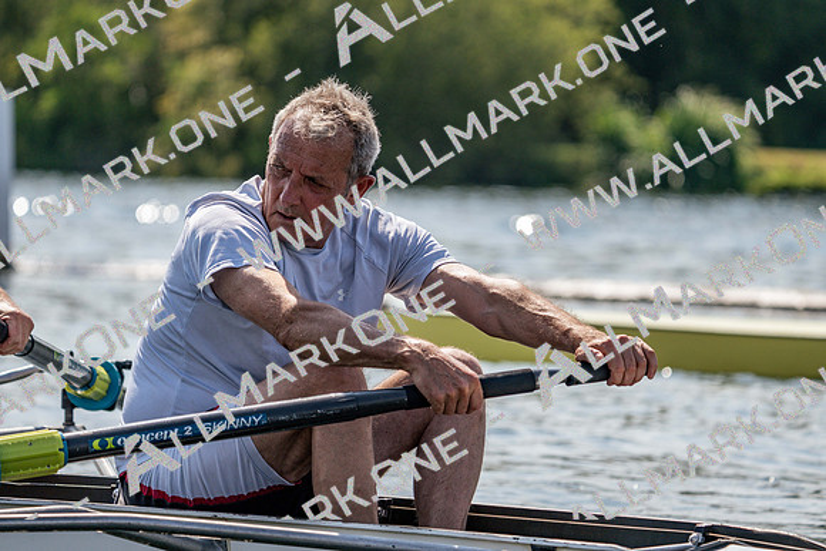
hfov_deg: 8.2
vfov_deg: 5.5
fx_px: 5737
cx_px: 413
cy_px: 276
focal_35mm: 250
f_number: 5.6
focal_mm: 250
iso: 200
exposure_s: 1/1600
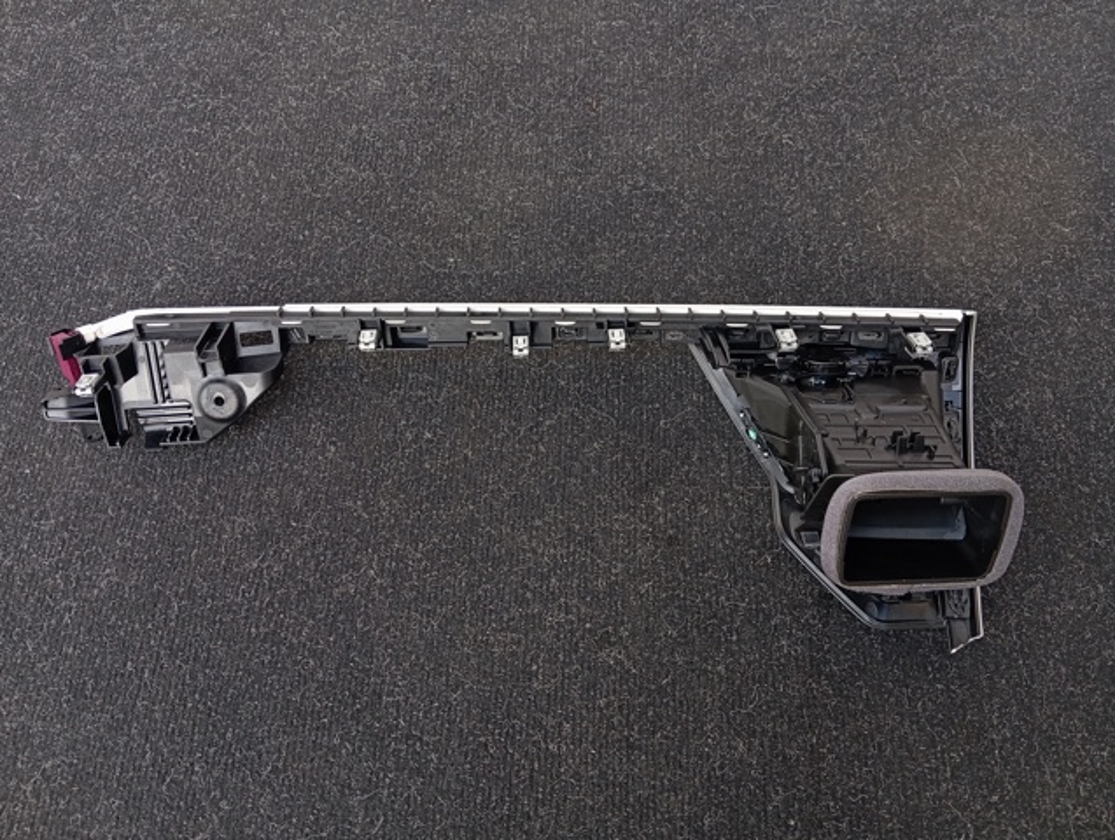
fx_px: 903
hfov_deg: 63.4
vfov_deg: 49.9
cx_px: 558
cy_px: 420
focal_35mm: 28
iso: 116
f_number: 1.8
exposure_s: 1/50
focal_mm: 4.22
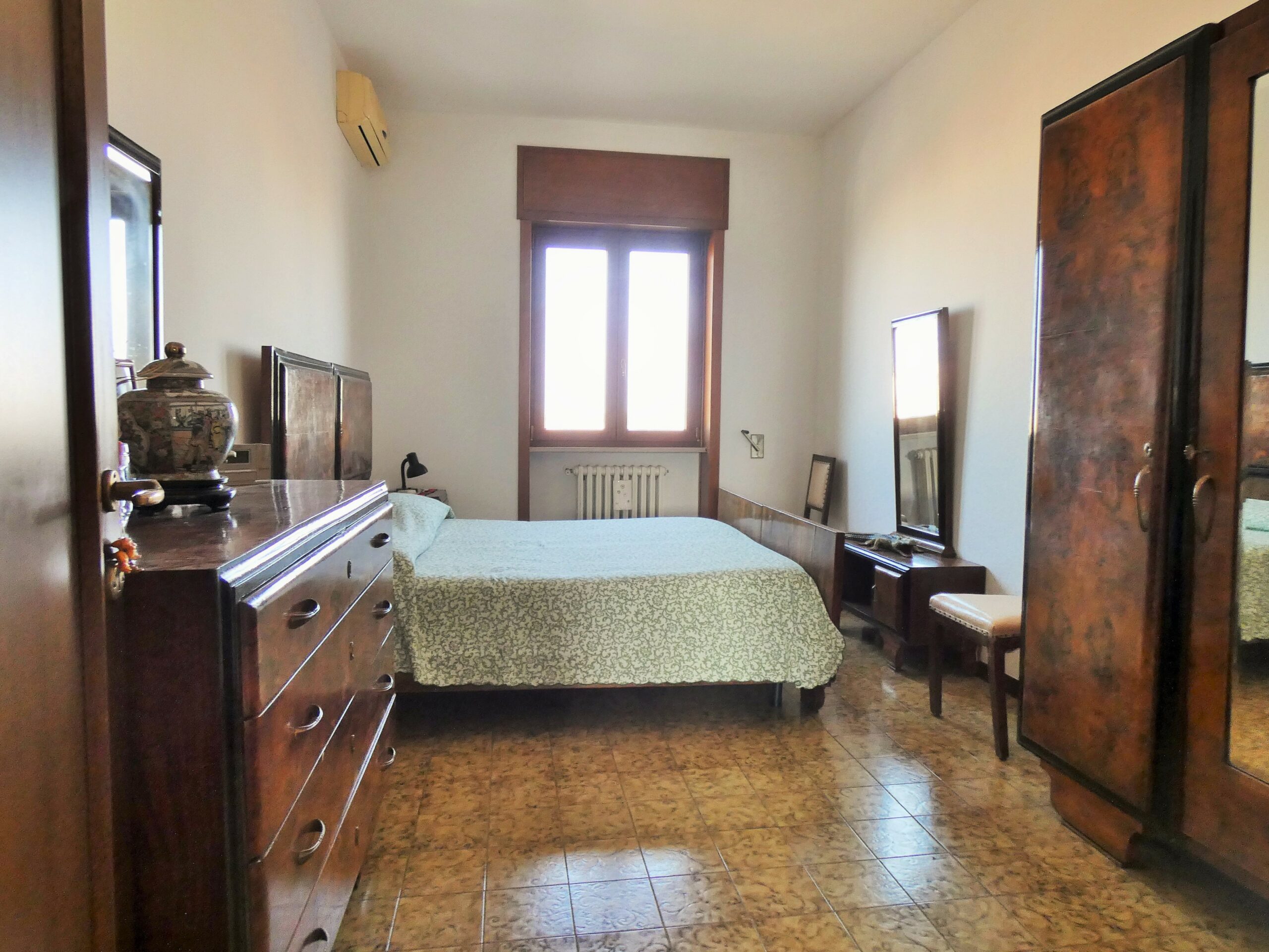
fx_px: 733
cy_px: 476
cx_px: 634
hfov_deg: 81.7
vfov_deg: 66.0
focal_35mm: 20
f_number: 2.8
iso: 160
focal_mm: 3.6
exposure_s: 1/60
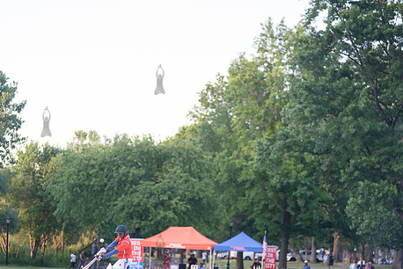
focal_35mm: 152
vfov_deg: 9.0
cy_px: 164
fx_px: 1703
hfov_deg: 13.5
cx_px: 159
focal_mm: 120
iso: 1600
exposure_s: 1/1250
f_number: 2.8
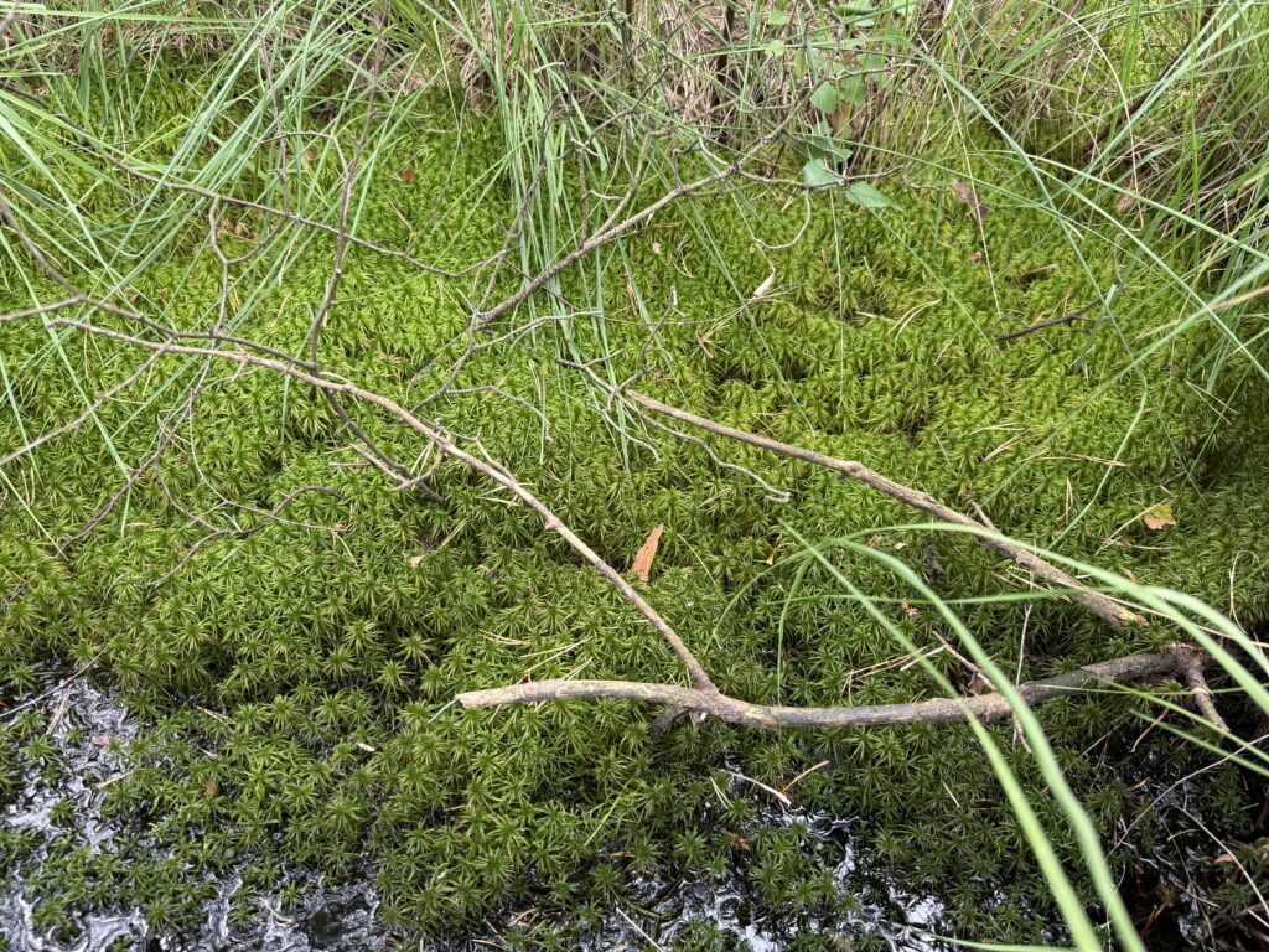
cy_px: 476
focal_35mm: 24
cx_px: 634
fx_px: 880
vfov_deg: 56.8
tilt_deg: -49.2
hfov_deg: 71.6
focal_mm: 6.76
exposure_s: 1/121
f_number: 1.78
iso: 80
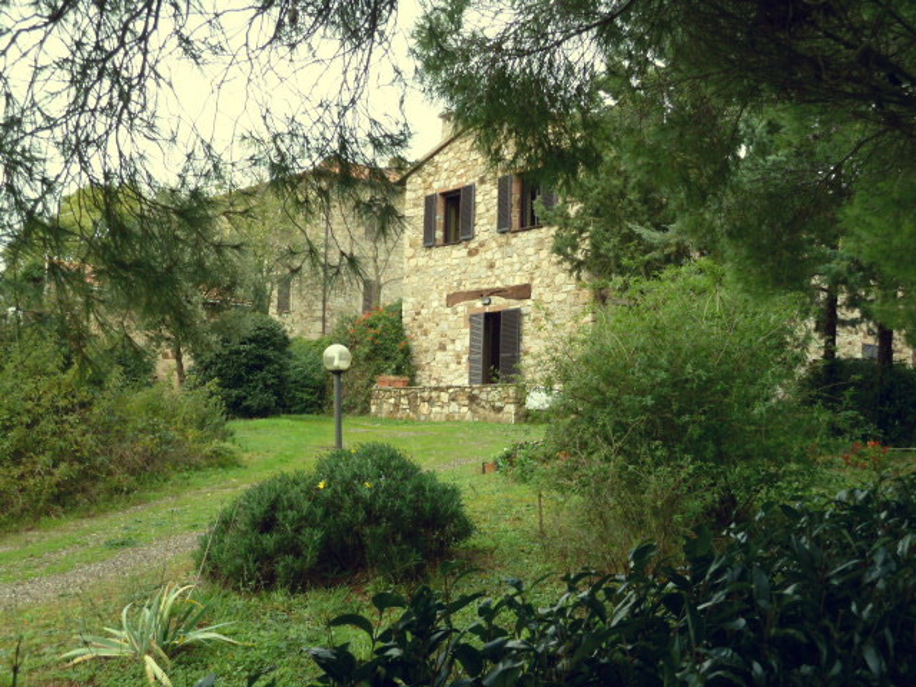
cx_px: 458
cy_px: 344
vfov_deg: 38.7
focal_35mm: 37
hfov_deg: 50.1
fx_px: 979
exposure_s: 1/100
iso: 80
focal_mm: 6.1
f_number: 3.6
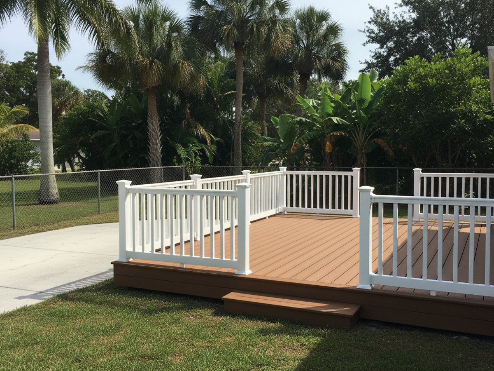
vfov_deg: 58.9
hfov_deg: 73.9
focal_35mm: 23
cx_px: 247
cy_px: 186
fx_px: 328
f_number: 1.8
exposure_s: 1/1038
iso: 1588
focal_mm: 6.4
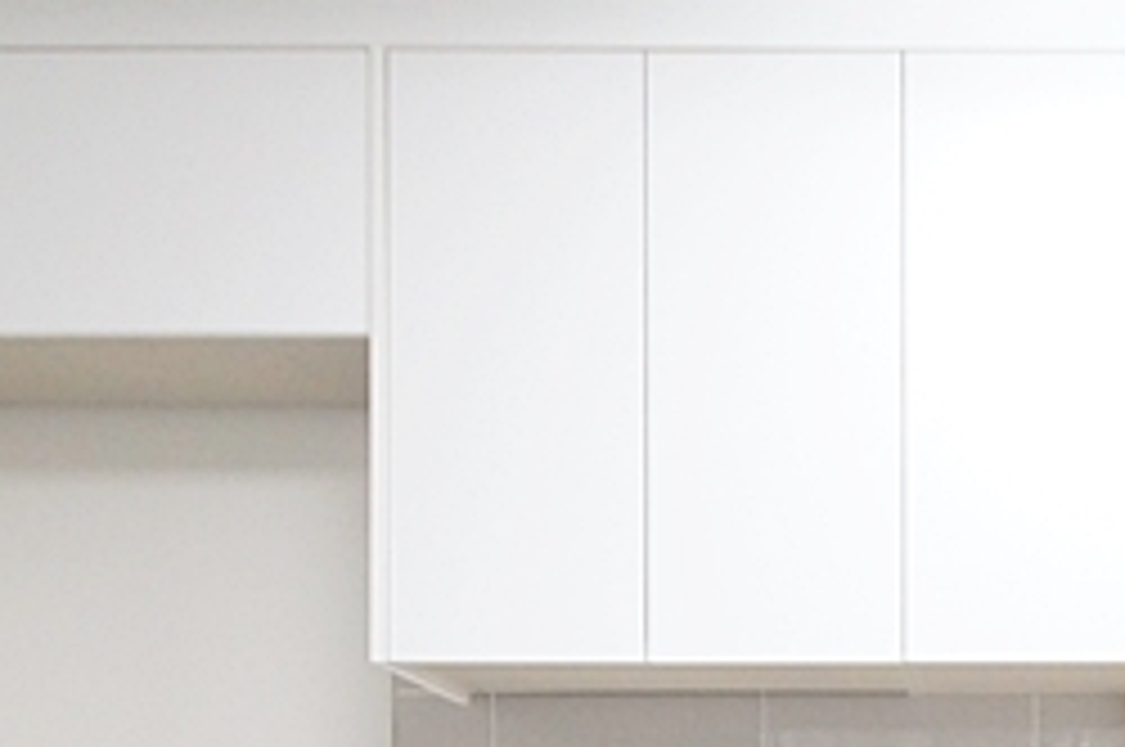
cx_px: 1080
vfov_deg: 25.1
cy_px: 909
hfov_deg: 37.5
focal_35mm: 48
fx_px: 1498
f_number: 4
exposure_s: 1/160
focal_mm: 10
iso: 1600
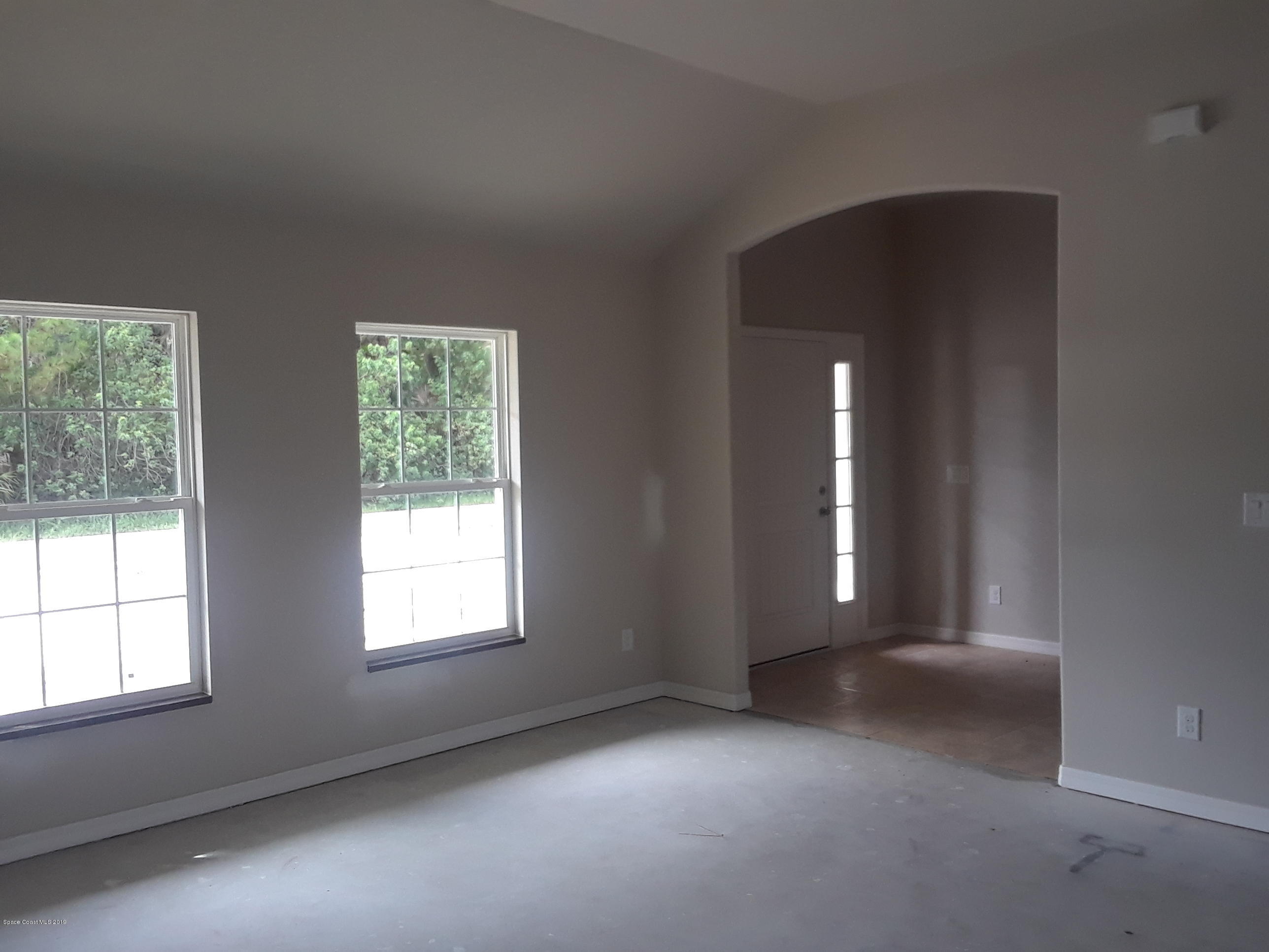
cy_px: 476
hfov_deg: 60.0
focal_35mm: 30
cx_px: 634
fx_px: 1100
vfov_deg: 46.8
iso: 80
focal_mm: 2.47
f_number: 1.9
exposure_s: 1/120
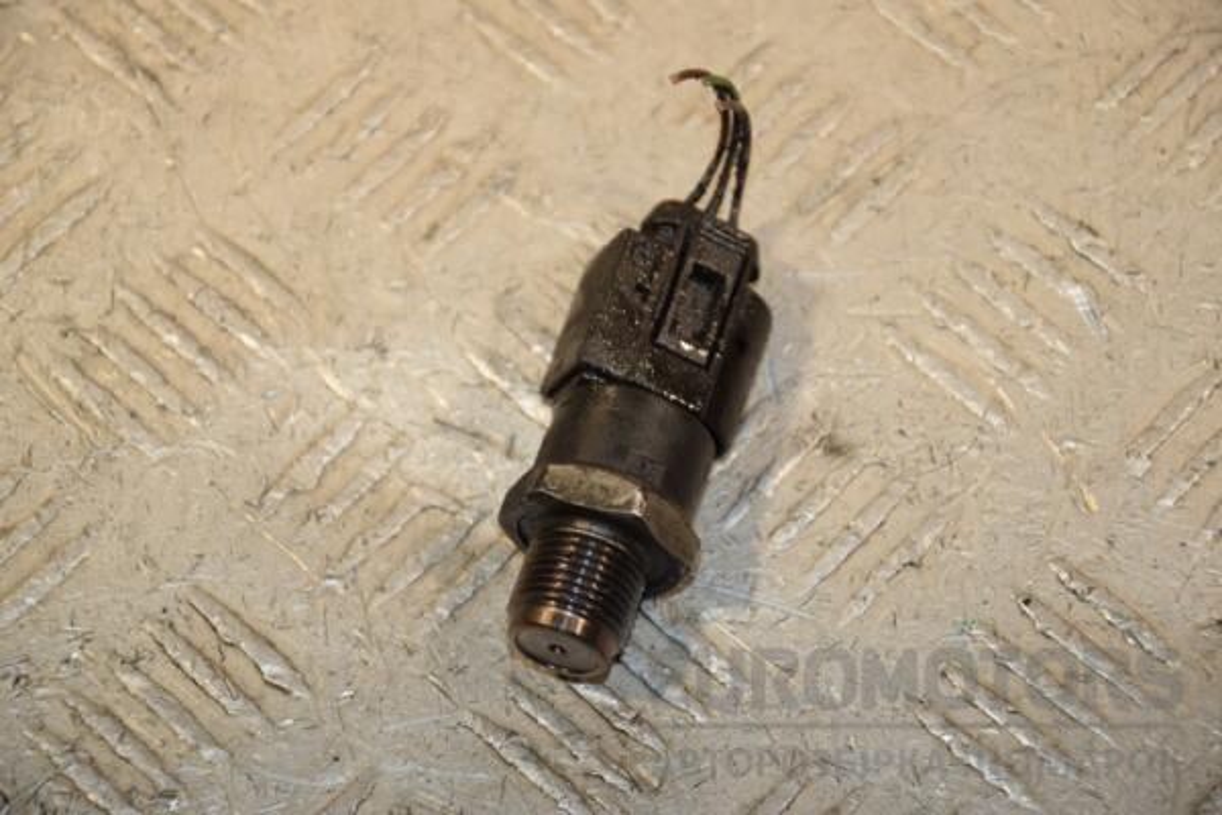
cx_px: 611
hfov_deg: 14.0
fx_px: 4989
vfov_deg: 9.3
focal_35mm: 147
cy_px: 408
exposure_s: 1/200
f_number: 6.3
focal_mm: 98
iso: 800
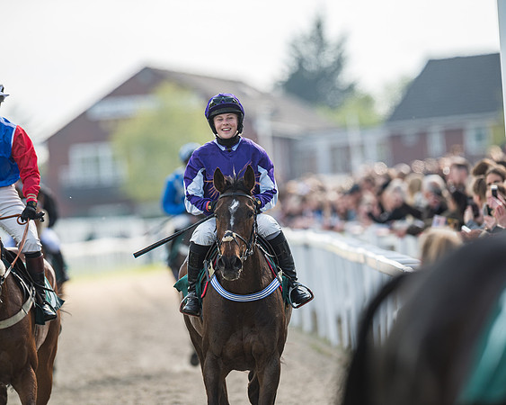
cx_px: 253
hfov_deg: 4.3
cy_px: 202
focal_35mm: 451
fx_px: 6752
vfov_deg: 3.4
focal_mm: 400
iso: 160
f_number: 5
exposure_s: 1/640
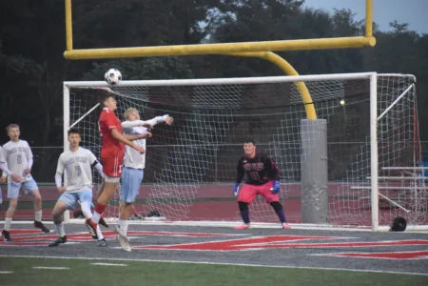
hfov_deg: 9.1
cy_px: 143
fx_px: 2675
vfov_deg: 6.1
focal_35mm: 225
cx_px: 214
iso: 12800
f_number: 5
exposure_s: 1/1250
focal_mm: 150
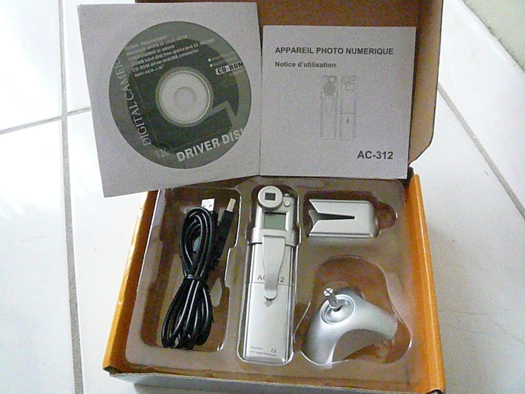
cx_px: 262
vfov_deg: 49.7
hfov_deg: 63.4
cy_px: 197
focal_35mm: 28
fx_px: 425
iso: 3200
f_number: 8
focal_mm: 4.6
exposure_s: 1/250
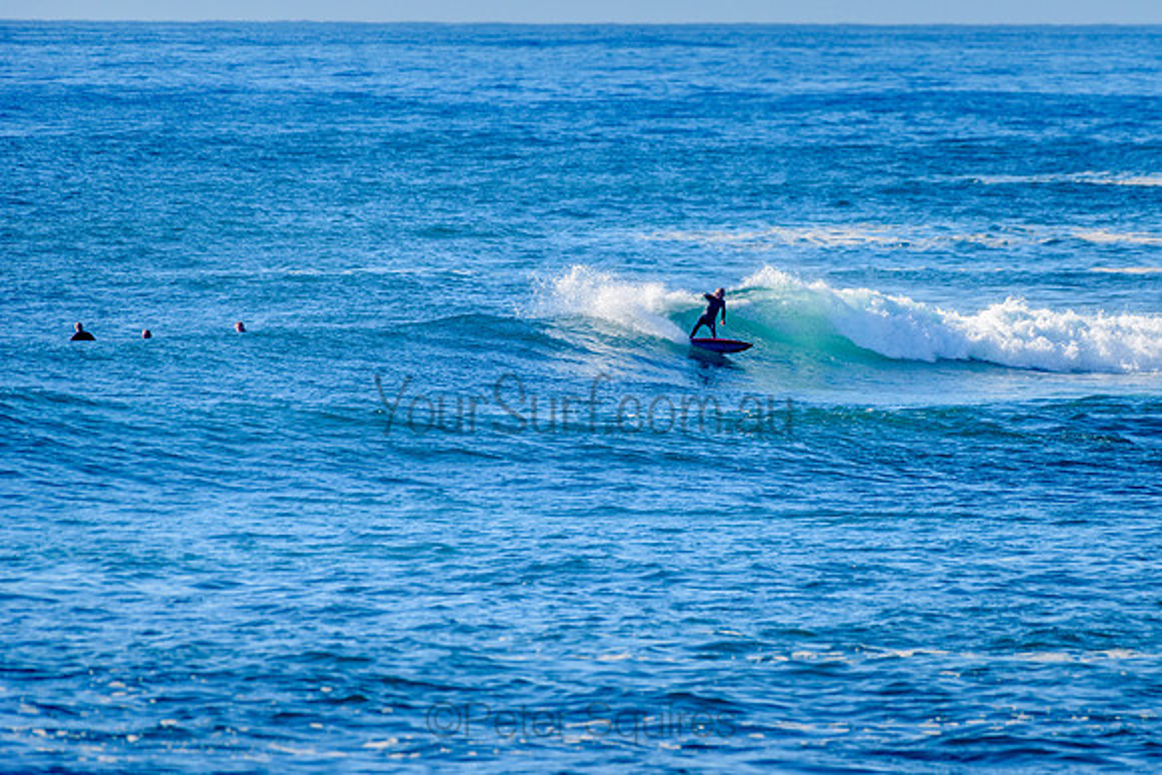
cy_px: 330
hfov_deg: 3.4
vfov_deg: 2.2
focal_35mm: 613
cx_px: 713
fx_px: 19797
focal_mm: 500
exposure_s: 1/2000
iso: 280
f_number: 5.6
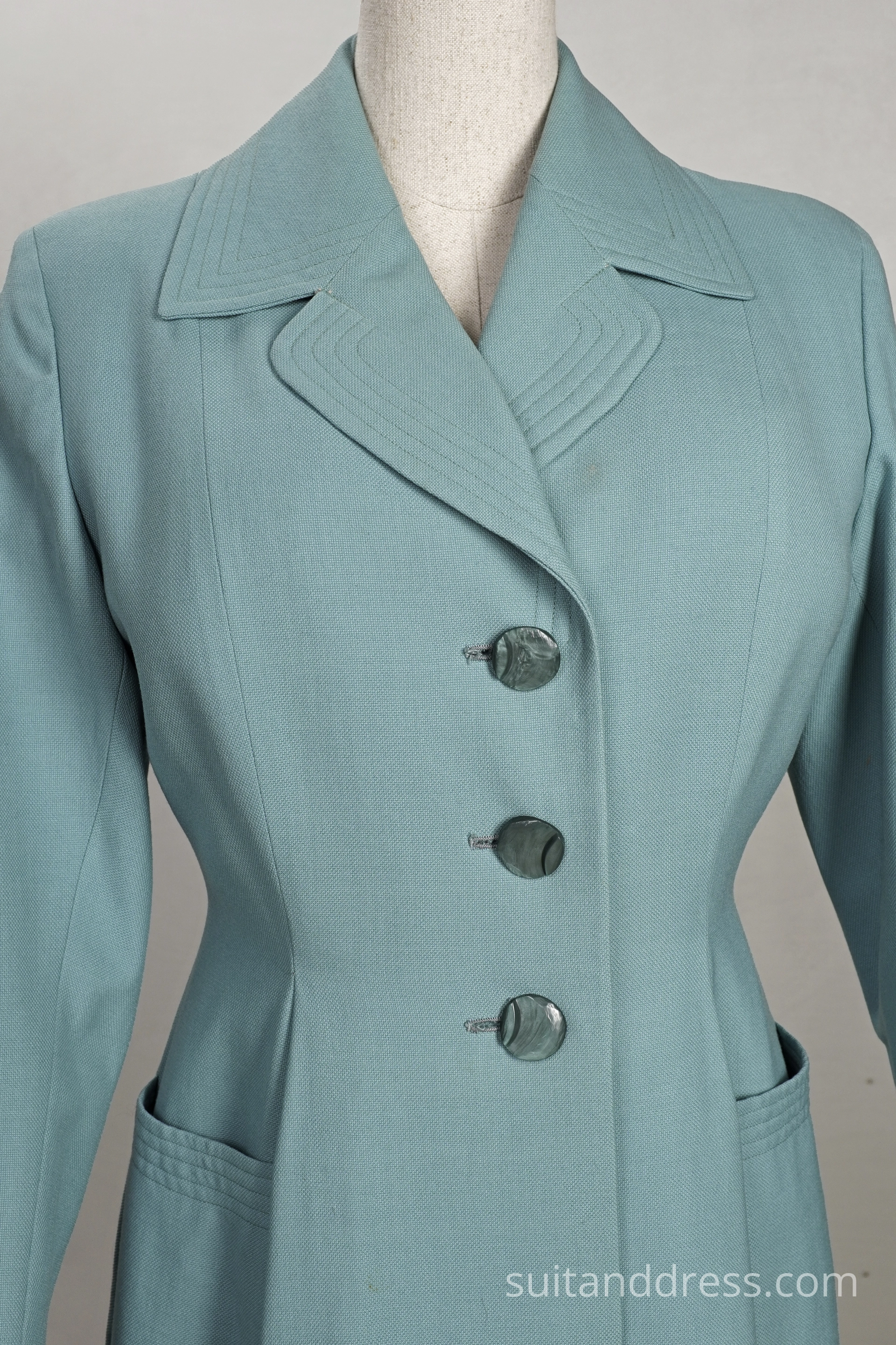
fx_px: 1792
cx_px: 448
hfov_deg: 28.1
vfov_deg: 41.1
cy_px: 672
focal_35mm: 48
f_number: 7.1
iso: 320
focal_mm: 32
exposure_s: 1/30
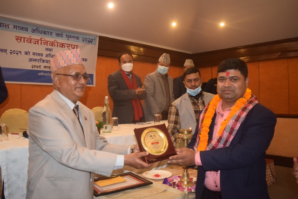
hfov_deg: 61.9
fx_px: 248
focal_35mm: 30
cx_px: 149
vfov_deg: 43.6
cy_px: 100
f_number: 3.8
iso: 1400
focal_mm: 20
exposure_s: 1/60
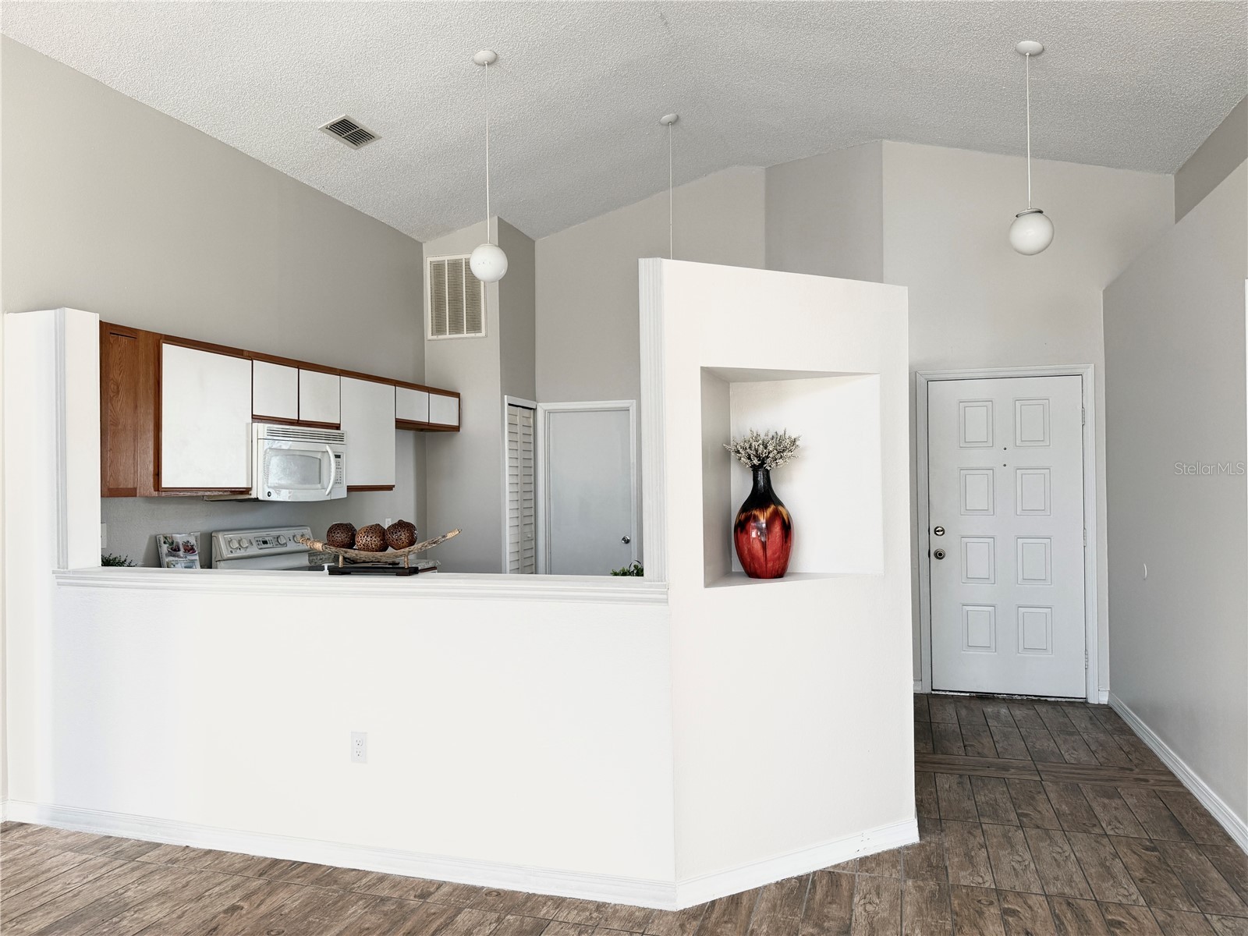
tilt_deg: +0.4
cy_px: 468
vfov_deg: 56.8
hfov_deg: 71.6
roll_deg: +0.6
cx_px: 624
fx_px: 865
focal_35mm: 24
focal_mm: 6.76
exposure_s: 1/121
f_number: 1.78
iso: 100
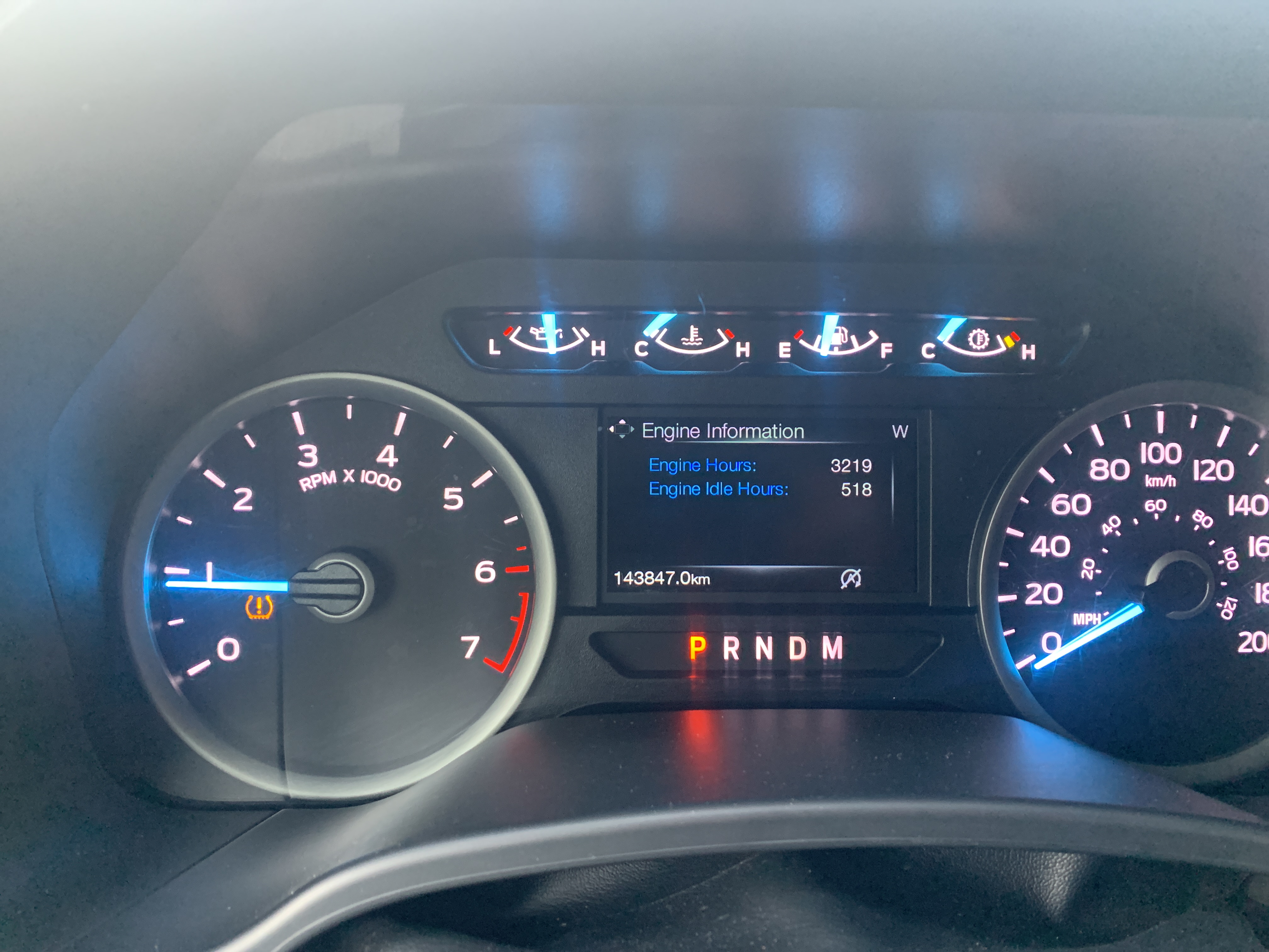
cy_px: 476
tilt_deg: -22.5
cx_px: 634
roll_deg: +0.3
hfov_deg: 67.3
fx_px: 953
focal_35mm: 26
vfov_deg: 53.1
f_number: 1.8
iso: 320
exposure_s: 1/60
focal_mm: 4.25
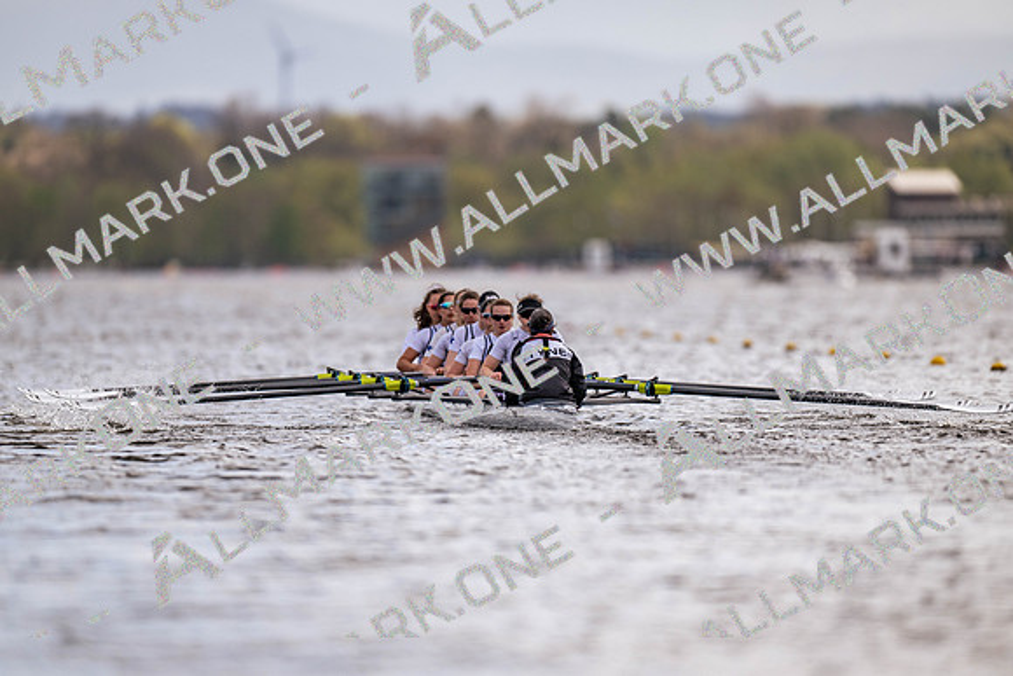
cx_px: 506
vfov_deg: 2.3
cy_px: 338
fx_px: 16886
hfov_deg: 3.4
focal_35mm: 600
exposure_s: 1/3200
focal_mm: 600
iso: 250
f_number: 4
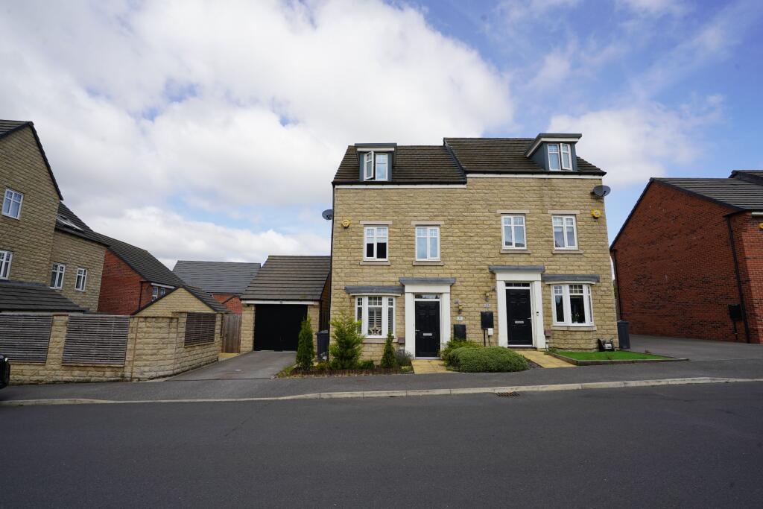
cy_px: 254
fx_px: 339
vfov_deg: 73.8
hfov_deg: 96.7
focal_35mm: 16
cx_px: 382
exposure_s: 1/160
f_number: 10
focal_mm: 16
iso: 100
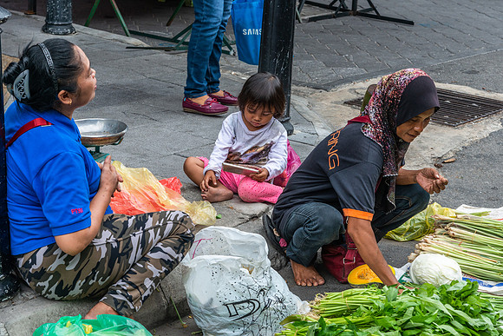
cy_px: 151
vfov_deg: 16.0
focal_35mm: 86
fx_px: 1197
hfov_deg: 23.7
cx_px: 245
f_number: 8
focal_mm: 78
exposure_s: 1/90
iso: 320
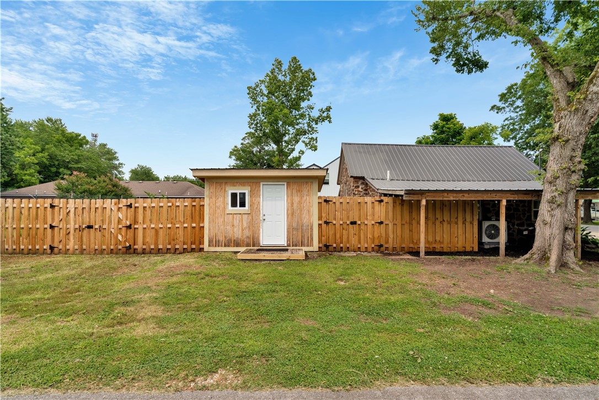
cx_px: 300
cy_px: 200
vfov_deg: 70.4
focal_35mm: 17
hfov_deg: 93.3
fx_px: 283
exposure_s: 1/125
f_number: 7.1
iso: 125
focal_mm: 17
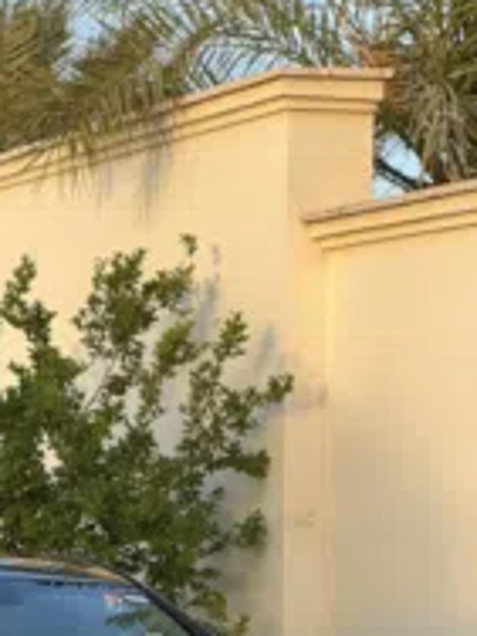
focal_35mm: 164
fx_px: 3013
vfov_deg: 11.9
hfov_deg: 9.0
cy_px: 626
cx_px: 3
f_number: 2.8
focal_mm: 9
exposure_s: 1/121
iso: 100
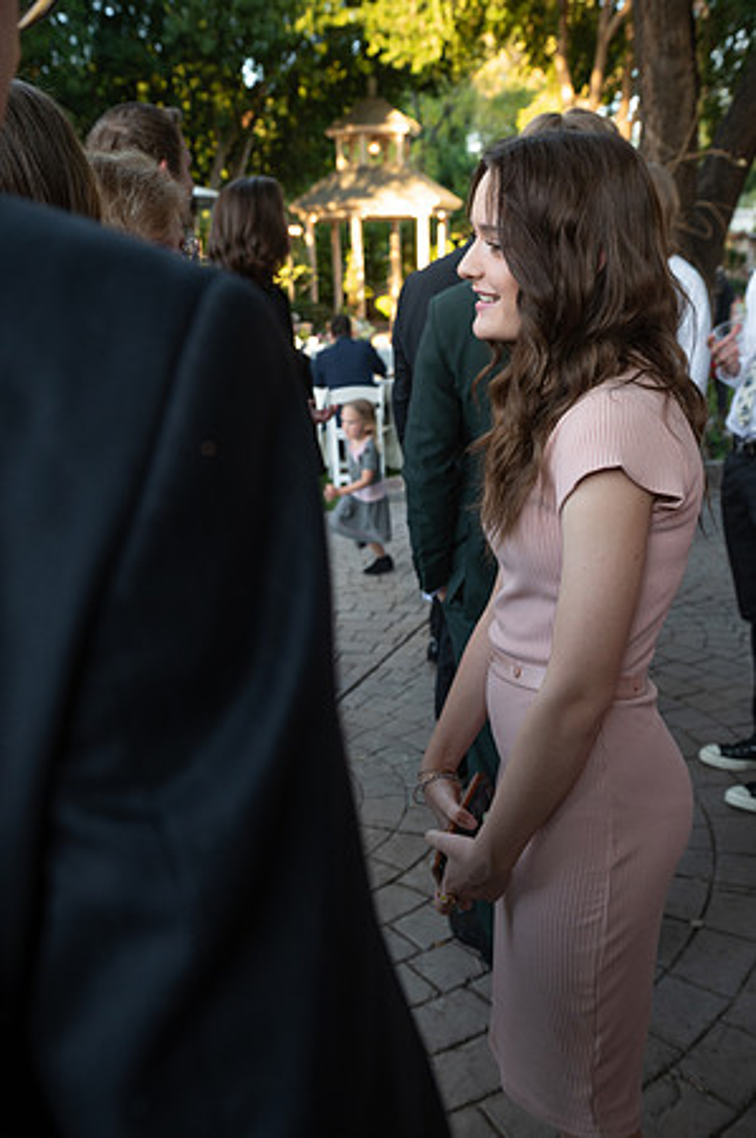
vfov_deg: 55.8
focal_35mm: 34
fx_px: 1073
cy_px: 569
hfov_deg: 38.8
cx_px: 378
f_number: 4.5
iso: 800
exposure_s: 1/125
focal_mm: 34
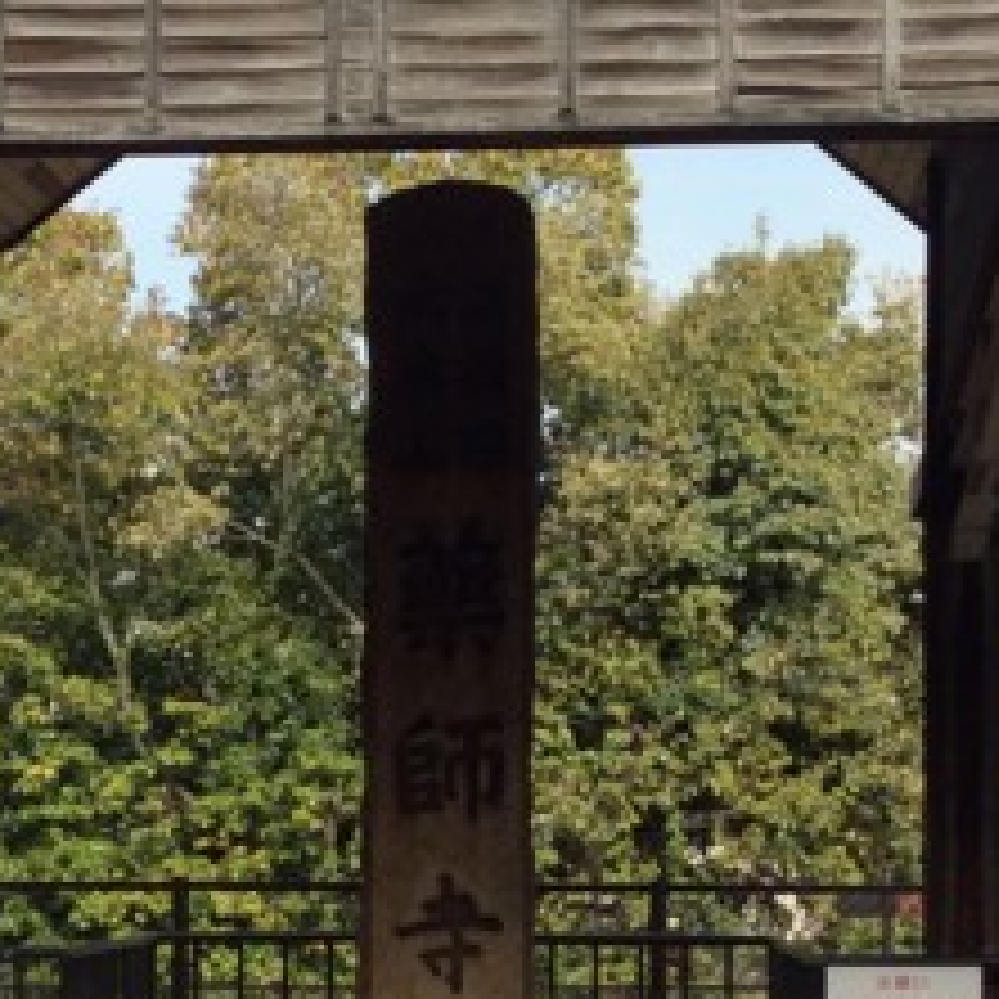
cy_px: 778
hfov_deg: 17.0
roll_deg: +0.7
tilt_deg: -2.2
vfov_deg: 16.9
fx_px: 3330
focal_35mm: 102
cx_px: 369
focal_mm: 3.3
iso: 32
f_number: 2.4
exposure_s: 1/853
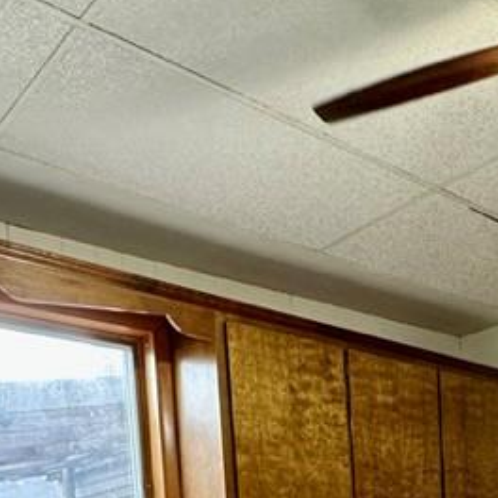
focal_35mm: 48
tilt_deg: -4.9
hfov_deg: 34.9
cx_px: 347
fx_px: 781
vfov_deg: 28.7
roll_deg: +2.8
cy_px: 651
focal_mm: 2.22
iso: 200
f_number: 2.2
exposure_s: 1/60
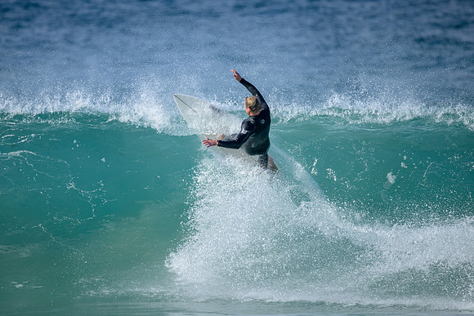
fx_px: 10535
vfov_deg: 1.7
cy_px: 158
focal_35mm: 800
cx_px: 237
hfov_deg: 2.6
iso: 450
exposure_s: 1/2500
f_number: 6.3
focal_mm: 800
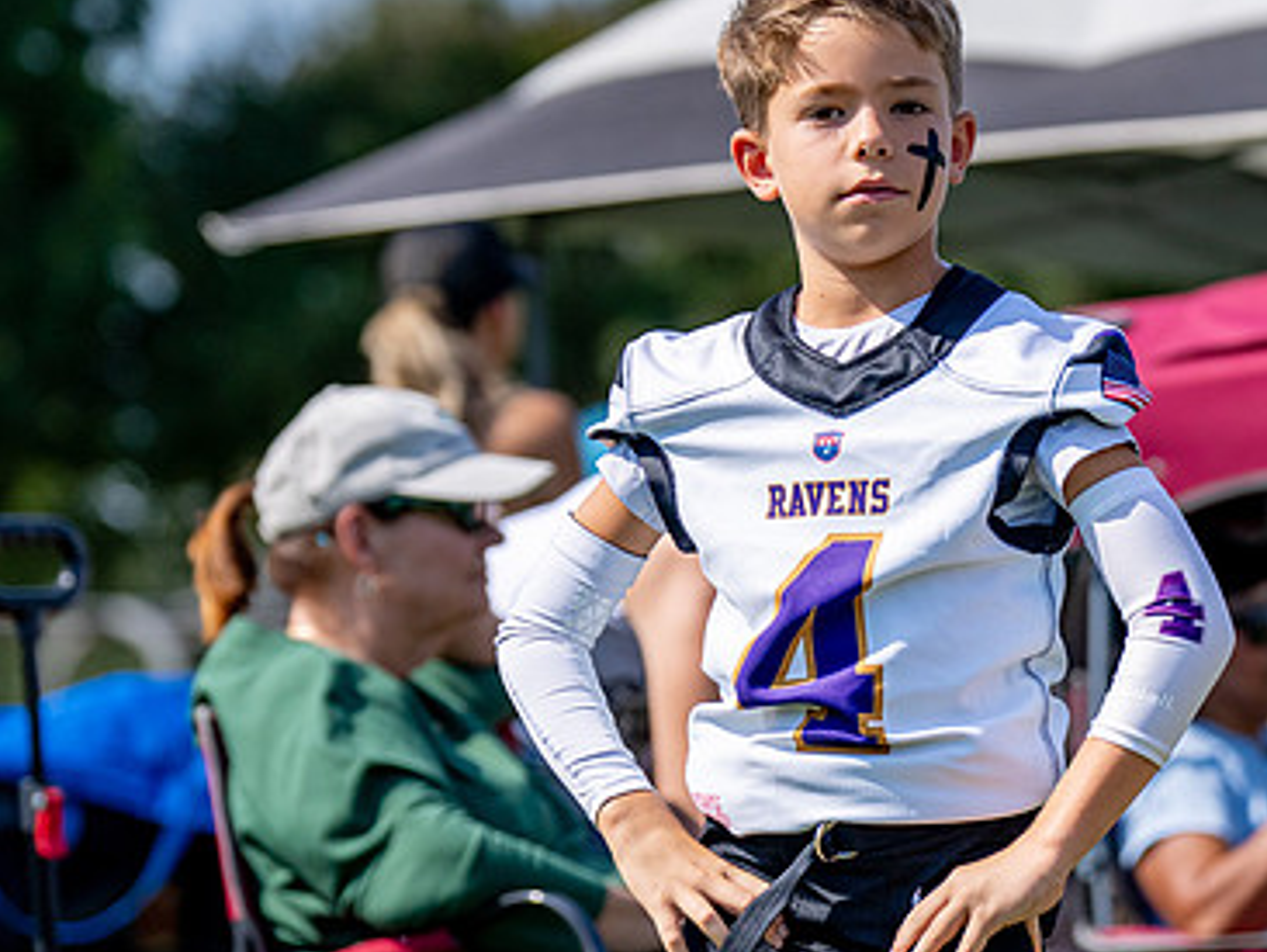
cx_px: 913
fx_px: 8790
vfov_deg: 6.2
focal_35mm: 240
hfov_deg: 8.2
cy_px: 342
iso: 200
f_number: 2.8
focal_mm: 108
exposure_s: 1/5000
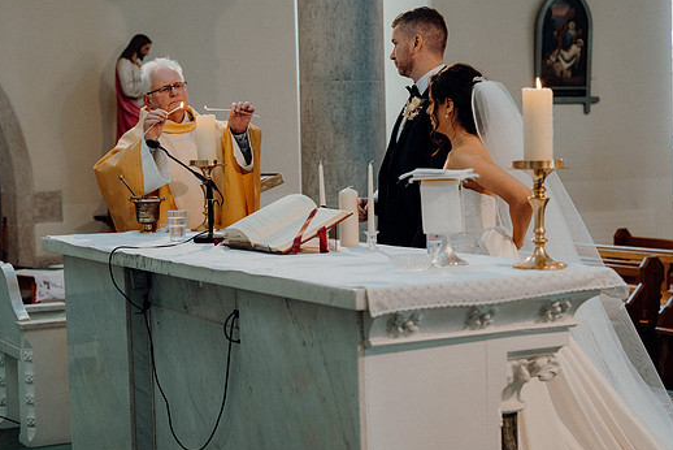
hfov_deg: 27.0
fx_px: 1403
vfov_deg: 18.2
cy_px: 239
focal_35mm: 75
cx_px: 347
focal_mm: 67
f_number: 3.5
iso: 1600
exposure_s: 1/160
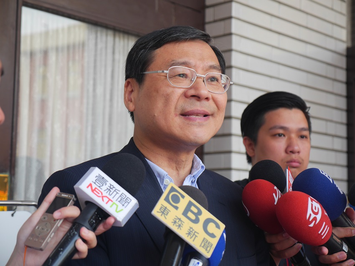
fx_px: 718
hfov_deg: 27.8
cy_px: 133
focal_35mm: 70
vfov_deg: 21.0
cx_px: 178
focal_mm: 35
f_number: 2.8
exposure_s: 1/200
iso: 200
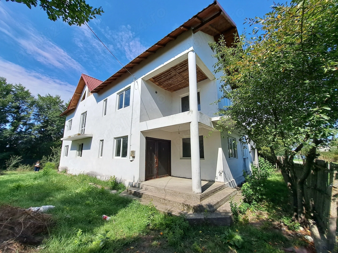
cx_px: 169
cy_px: 126
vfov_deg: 89.9
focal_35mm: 13
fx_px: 127
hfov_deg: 106.2
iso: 50
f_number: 2.2
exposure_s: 1/1876
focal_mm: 1.74
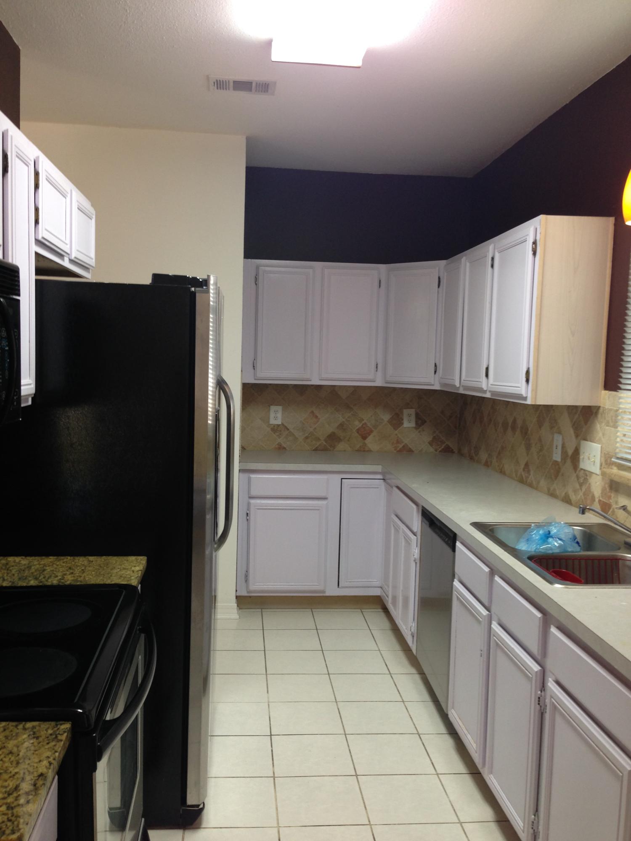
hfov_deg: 42.9
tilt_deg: -1.6
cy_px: 420
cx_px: 316
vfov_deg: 55.4
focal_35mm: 33
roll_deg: -1.7
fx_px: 802
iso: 50
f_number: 2.4
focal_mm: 4.12
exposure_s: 1/20
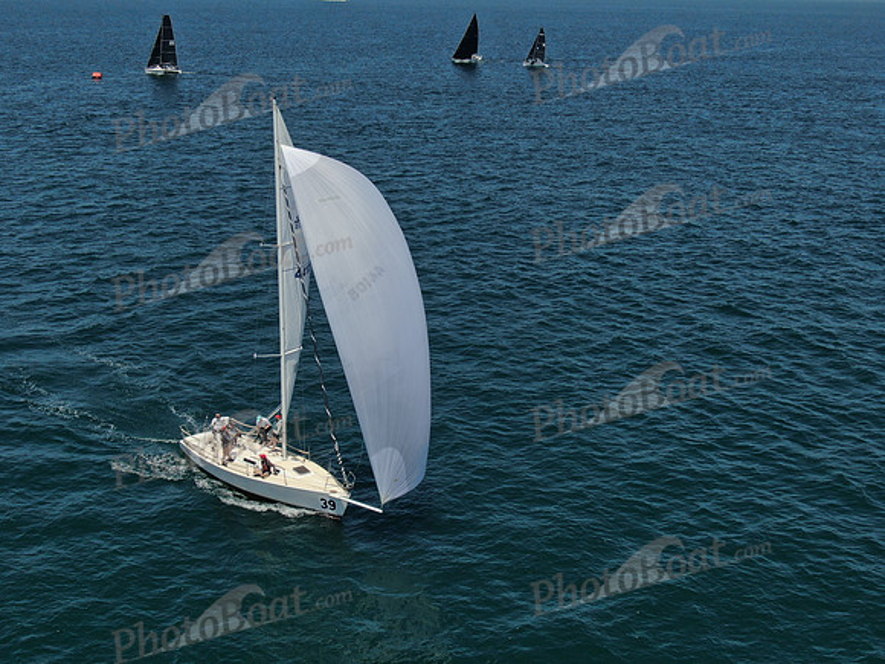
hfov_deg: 39.7
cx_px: 442
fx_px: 1227
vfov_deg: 30.3
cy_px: 332
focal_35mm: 48
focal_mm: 8.6
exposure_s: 1/1600
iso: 100
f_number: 3.8
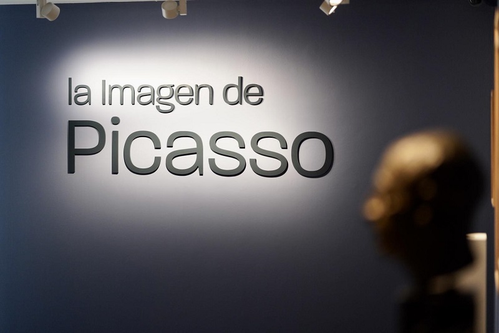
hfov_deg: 19.4
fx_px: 1456
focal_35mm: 105
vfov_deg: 13.1
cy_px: 166
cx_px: 250
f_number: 1.4
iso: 2000
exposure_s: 1/200
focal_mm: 105
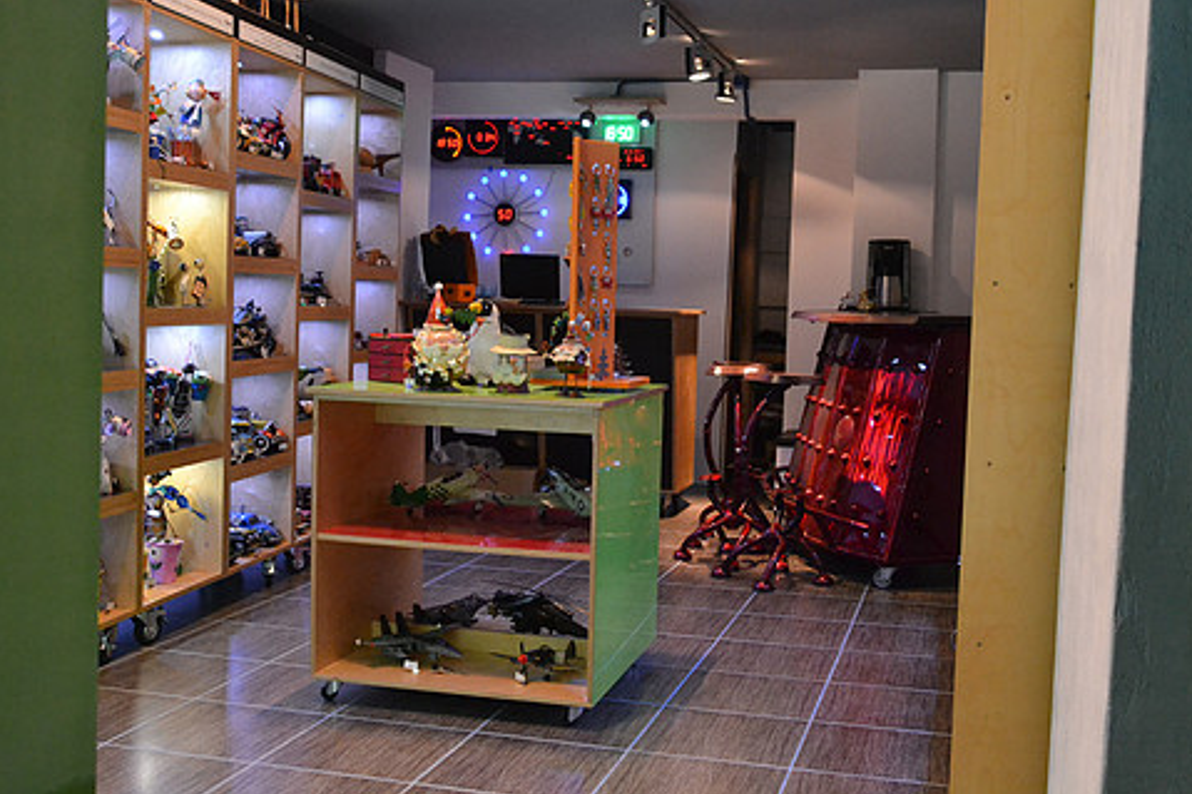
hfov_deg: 48.4
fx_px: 1324
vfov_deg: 33.4
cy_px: 380
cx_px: 635
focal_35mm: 40
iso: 2800
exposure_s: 1/60
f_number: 3.8
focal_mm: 22
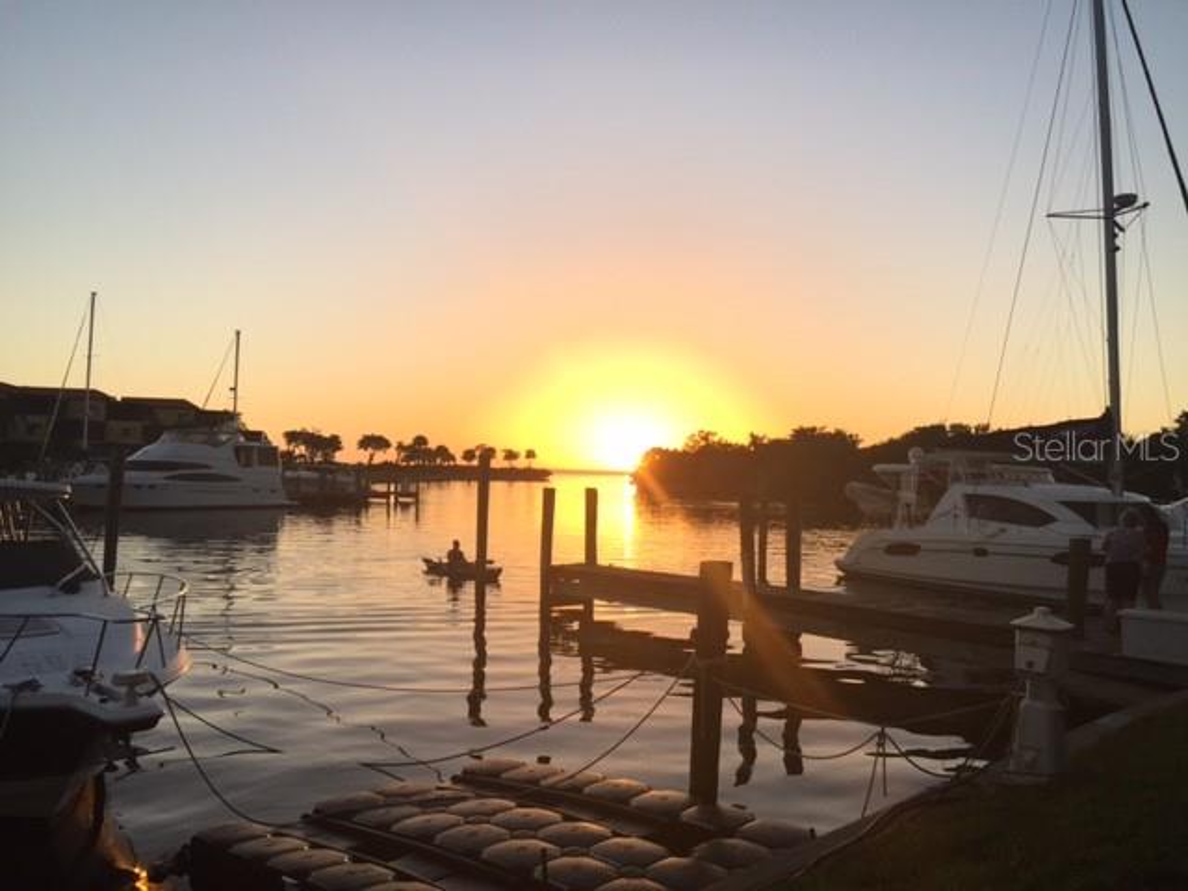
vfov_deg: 48.2
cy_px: 446
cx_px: 594
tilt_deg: +4.5
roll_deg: -1.7
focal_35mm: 29
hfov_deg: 61.7
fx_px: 995
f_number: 2.2
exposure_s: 1/648
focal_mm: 4.15
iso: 32
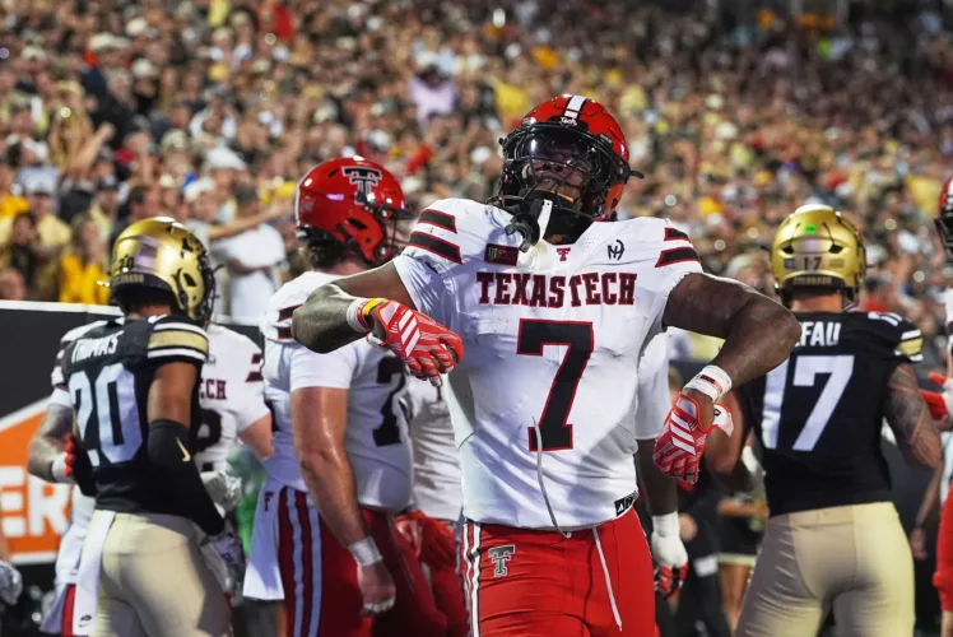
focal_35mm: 135
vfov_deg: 10.2
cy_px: 318
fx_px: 3576
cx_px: 476
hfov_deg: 15.2
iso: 4000
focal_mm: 90
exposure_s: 1/2000
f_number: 3.2
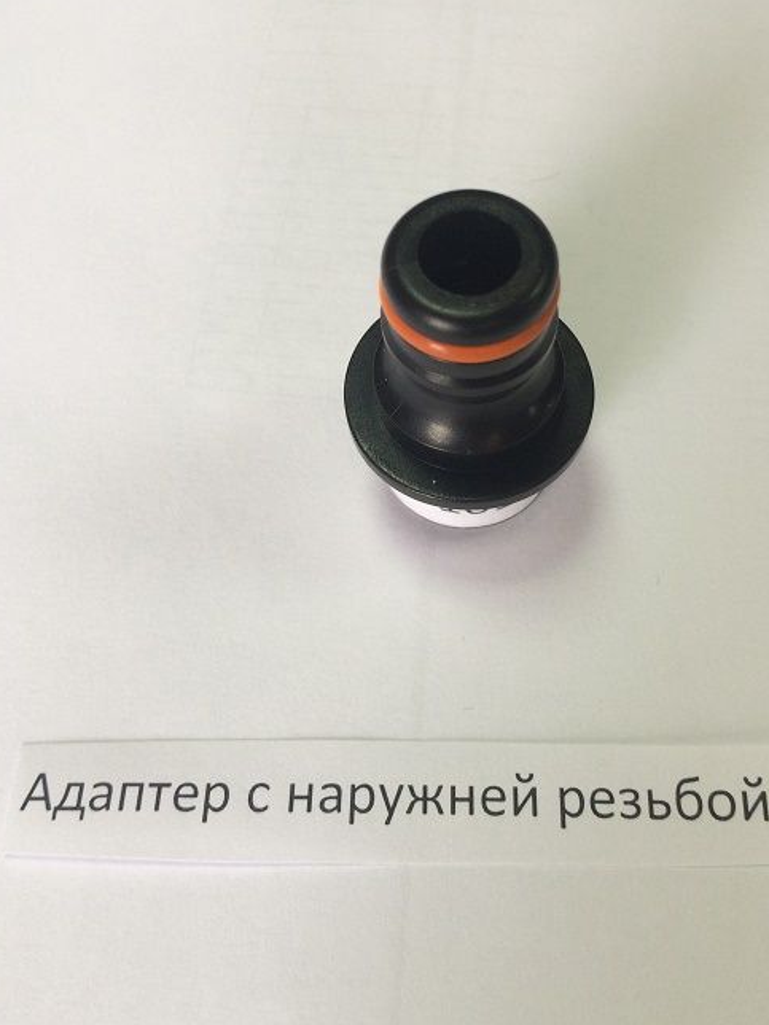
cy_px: 442
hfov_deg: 39.6
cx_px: 408
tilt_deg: -63.2
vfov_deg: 51.2
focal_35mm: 36
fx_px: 1066
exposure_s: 1/50
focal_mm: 4.15
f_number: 2.2
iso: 40
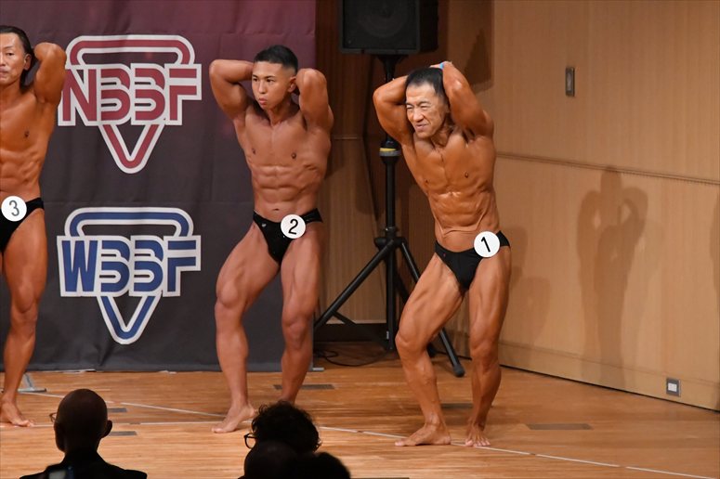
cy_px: 240
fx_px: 5697
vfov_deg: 4.8
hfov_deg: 7.2
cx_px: 360
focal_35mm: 285
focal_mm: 190
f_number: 5.6
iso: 9000
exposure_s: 1/400
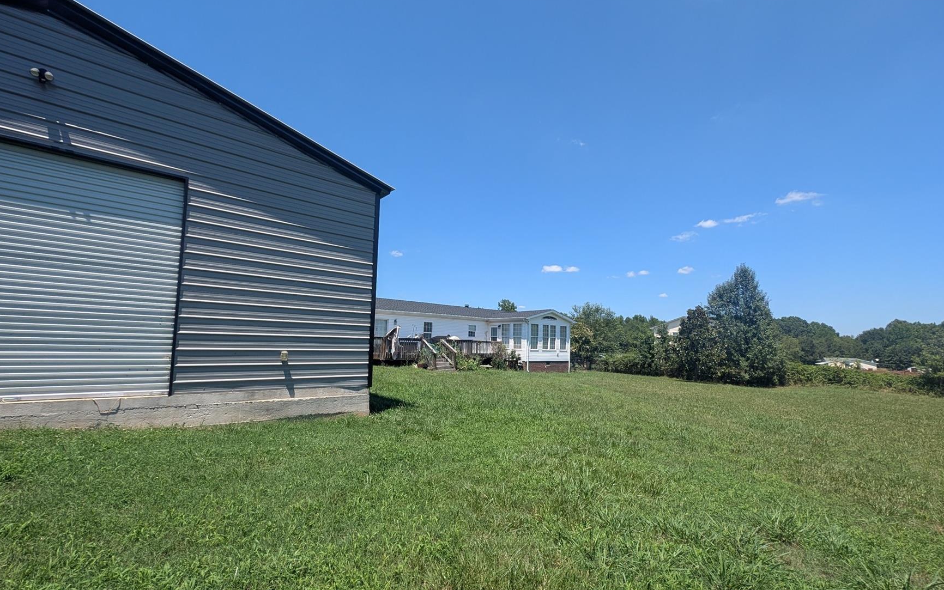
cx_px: 456
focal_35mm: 15
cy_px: 314
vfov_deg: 74.7
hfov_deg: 101.4
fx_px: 386
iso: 39
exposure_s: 1/1088
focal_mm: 2.23
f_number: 1.95
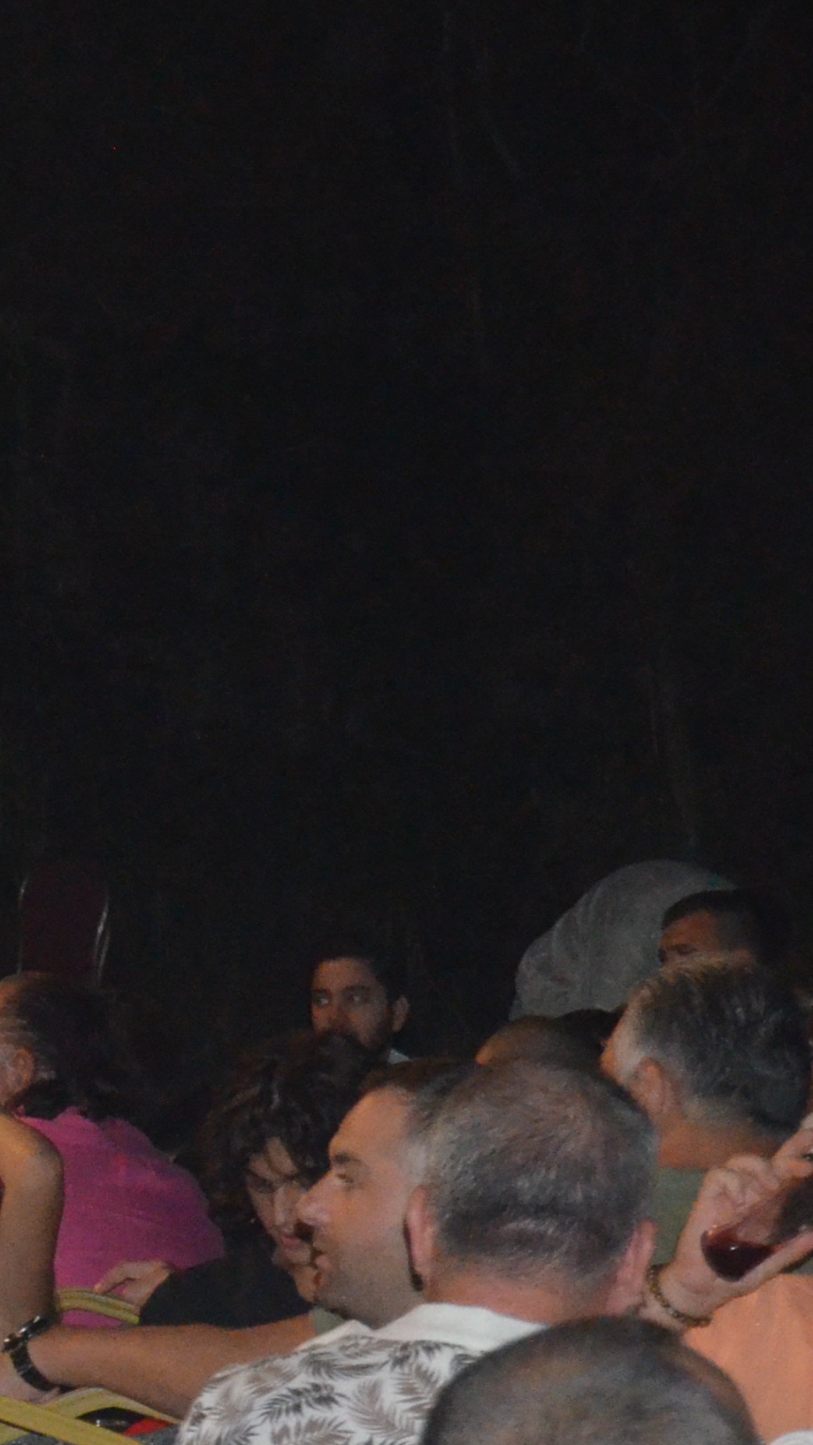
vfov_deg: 8.7
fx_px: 9424
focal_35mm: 246
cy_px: 1153
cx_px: -1135
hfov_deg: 4.8
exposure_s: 1/60
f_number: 5.6
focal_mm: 52
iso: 3200
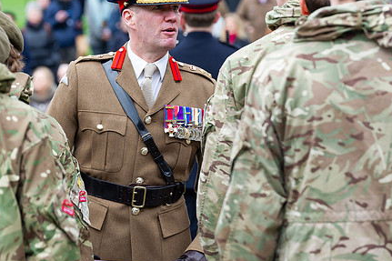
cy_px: 89
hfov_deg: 7.2
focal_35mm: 286
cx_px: 179
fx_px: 3113
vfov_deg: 4.8
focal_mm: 200
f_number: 6.3
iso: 720
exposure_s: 1/250
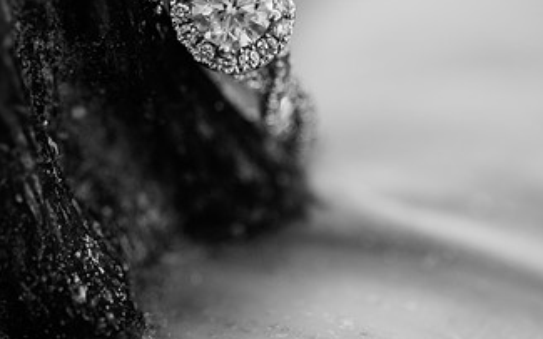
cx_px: 200
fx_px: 1613
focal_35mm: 109
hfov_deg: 19.1
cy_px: 20
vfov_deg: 11.9
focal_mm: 60
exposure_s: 1/250
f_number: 4.5
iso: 400
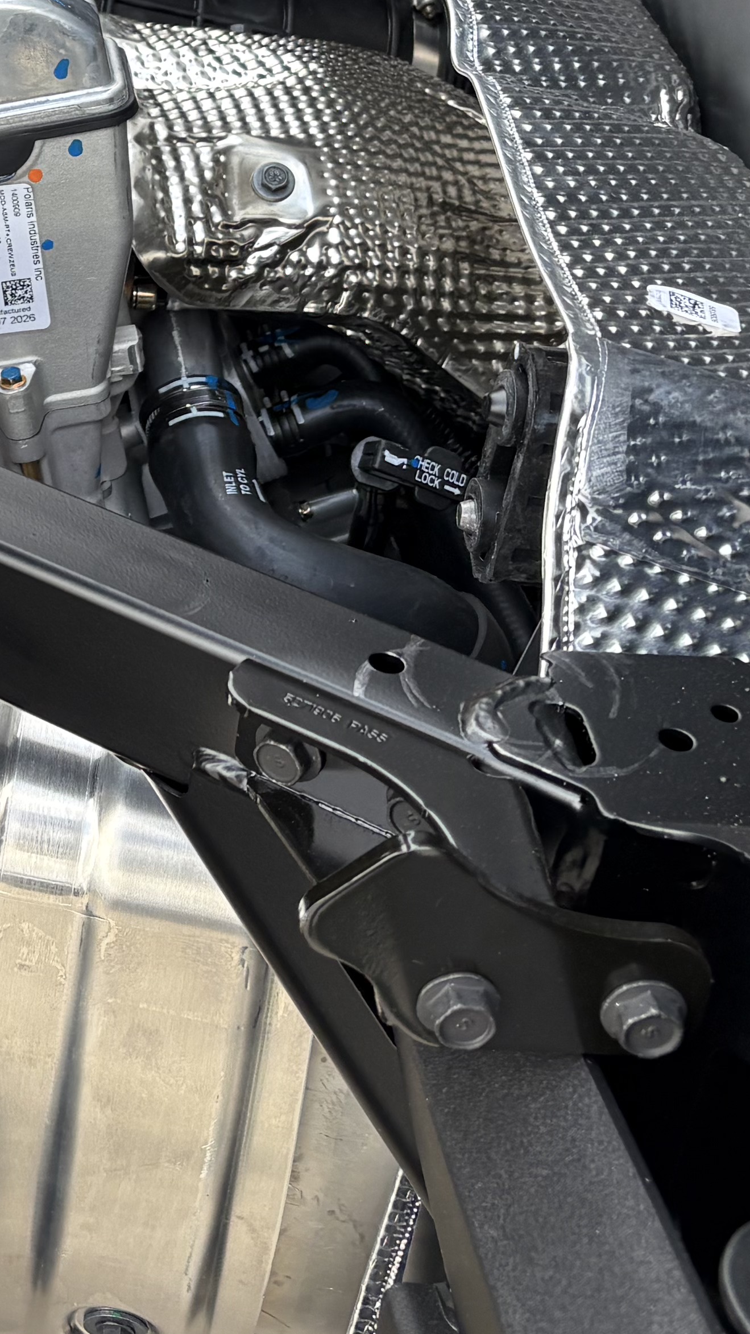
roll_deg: -1.4
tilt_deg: -27.9
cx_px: -250
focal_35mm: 69
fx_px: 2440
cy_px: 181
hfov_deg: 16.4
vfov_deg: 29.5
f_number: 1.6
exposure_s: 1/311
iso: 50
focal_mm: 5.96
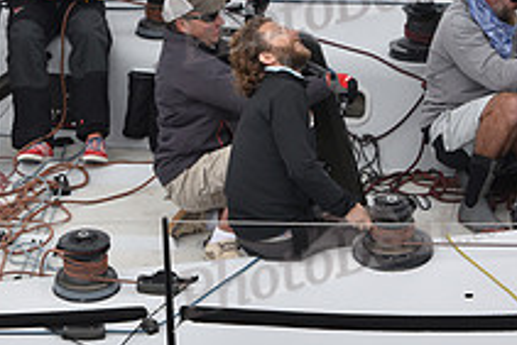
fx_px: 4814
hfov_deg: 6.1
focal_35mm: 335
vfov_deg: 4.1
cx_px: 54
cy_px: 163
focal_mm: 122
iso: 400
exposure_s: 1/1000
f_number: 5
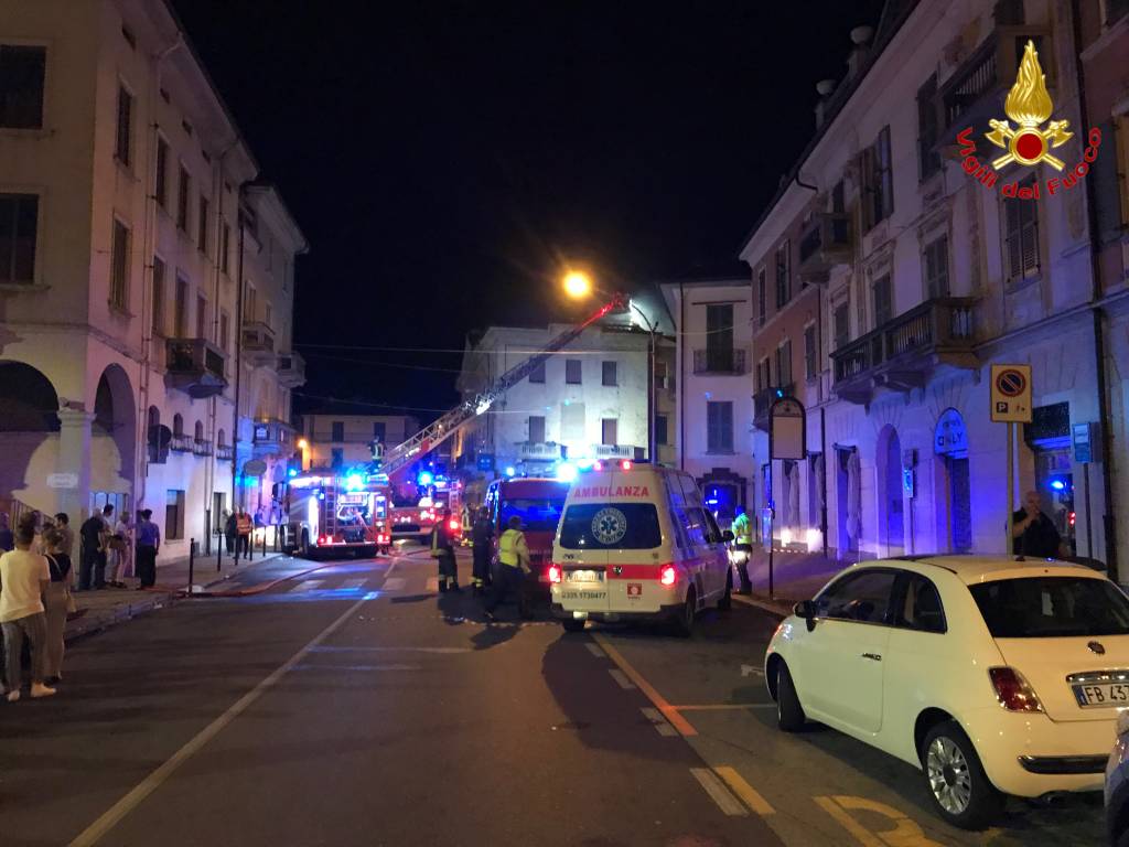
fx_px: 913
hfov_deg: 63.4
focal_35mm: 28
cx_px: 564
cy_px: 424
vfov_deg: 49.7
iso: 100
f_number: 1.8
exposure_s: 1/5
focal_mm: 3.99
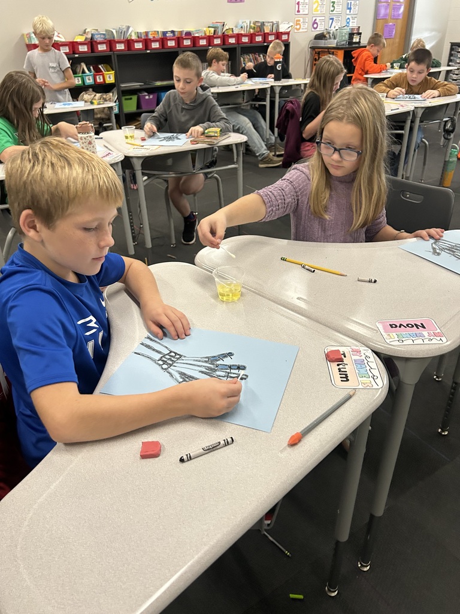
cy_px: 307
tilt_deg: -29.5
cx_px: 230
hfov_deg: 53.1
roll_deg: +3.8
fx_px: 461
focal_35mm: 26
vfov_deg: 67.3
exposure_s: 1/40
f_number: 1.5
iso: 400
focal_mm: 5.7
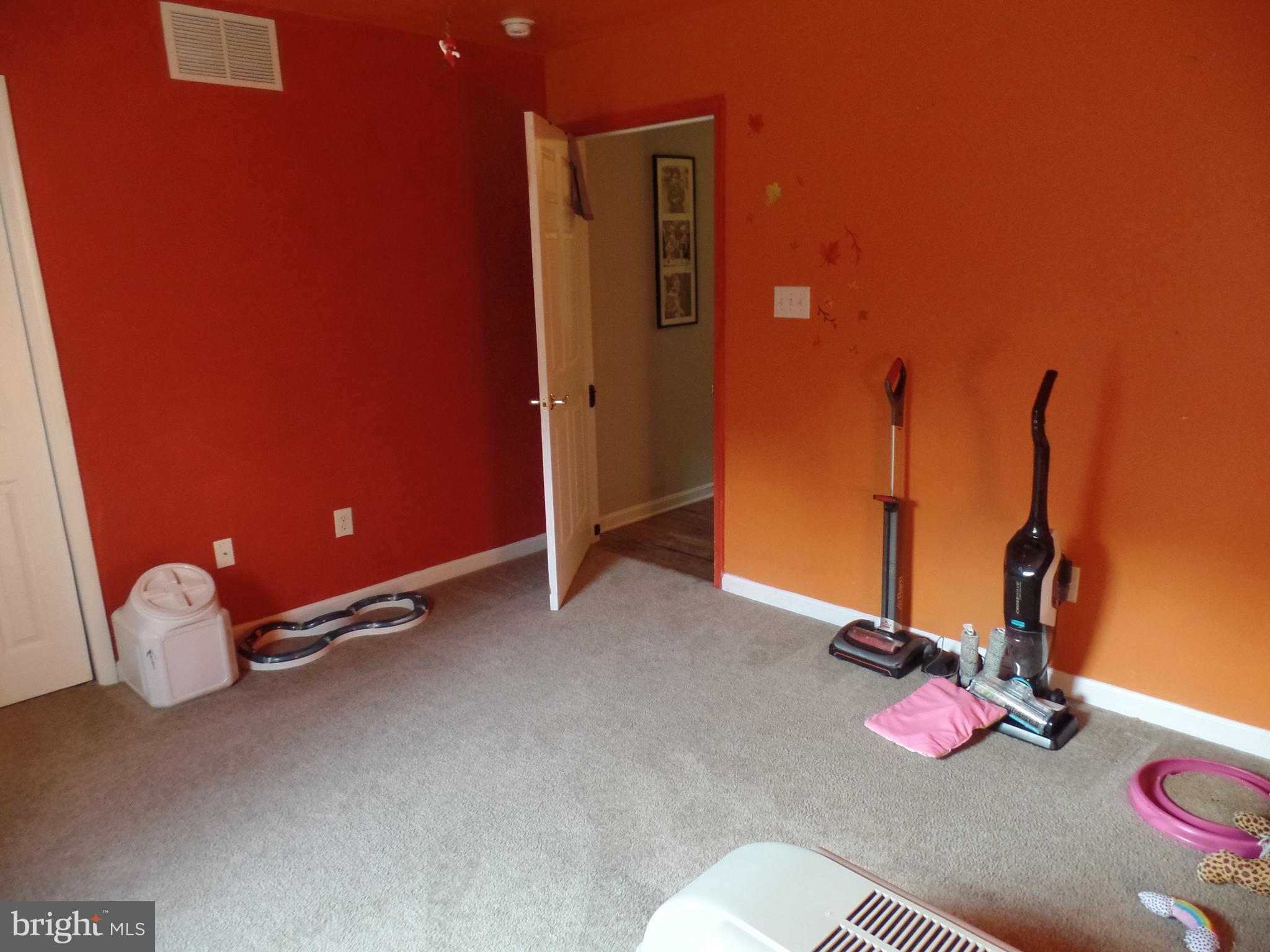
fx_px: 844
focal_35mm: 23
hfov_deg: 73.9
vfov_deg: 58.9
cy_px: 476
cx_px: 635
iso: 400
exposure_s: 1/15
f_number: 2.8
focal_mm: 4.1
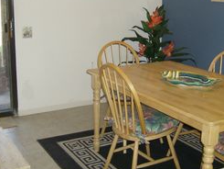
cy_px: 55
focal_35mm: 54
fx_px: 350
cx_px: 103
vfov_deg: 26.9
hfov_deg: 35.5
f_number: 2.8
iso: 200
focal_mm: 6
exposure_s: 1/60
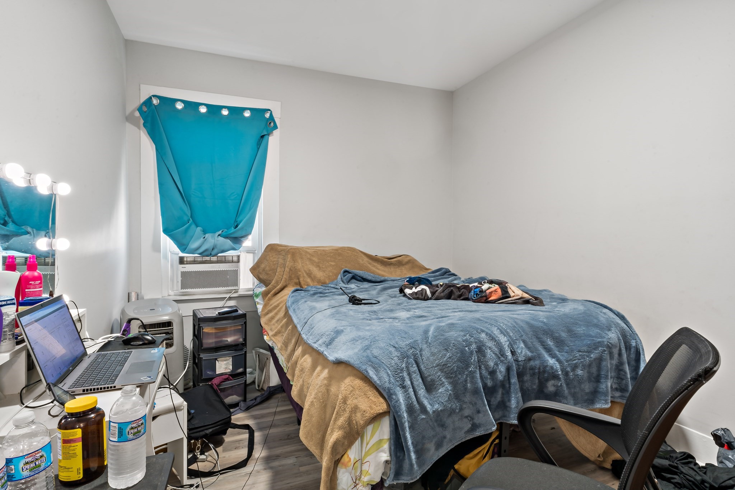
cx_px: 368
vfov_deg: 67.4
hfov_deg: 90.0
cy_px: 245
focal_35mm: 18
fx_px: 367
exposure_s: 1/1.67
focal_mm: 18
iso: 400
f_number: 22
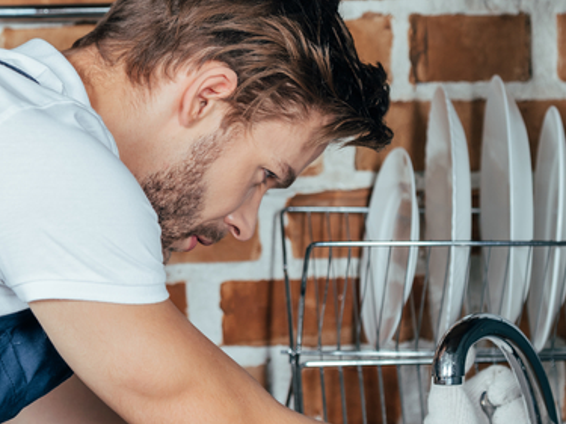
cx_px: 146
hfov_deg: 7.4
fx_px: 4397
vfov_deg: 5.5
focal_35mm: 269
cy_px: 206
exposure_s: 1/160
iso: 100
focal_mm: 105
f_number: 3.5
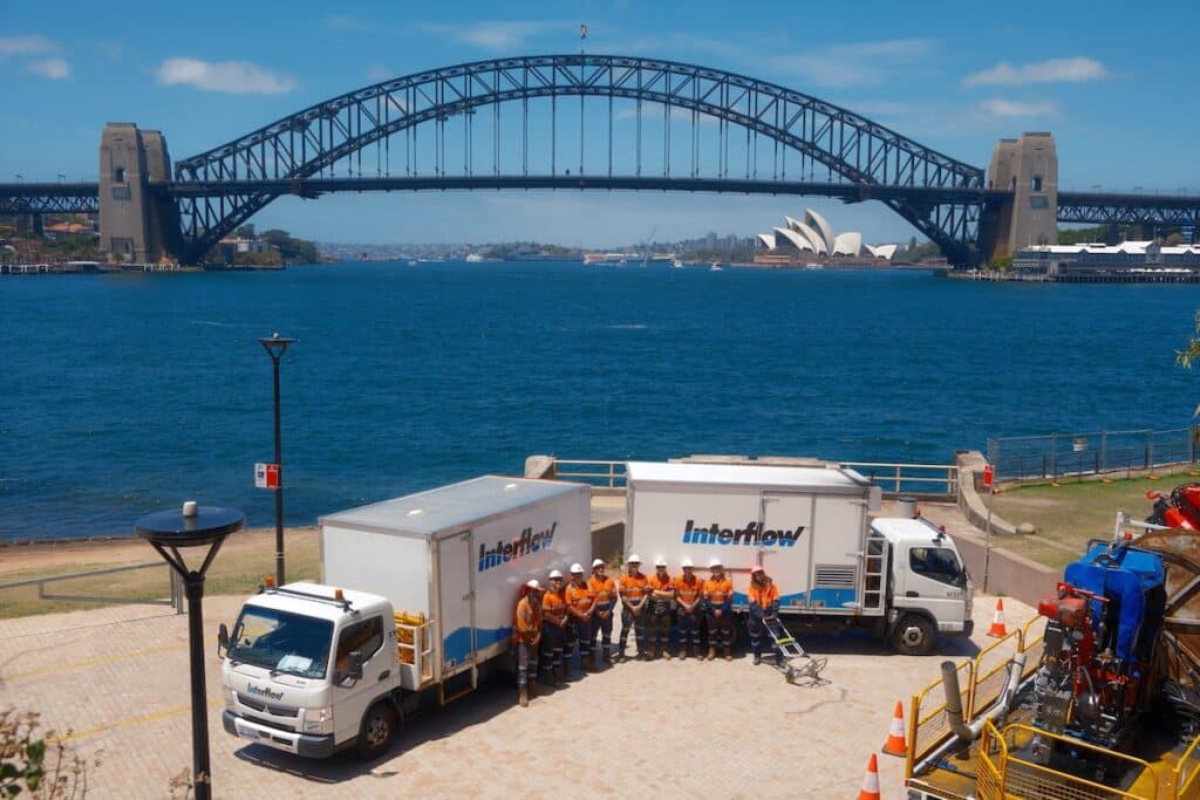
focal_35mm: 35
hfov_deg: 54.4
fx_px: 1167
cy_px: 400
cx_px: 600
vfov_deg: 37.9
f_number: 5.6
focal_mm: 23
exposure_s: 1/800
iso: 125
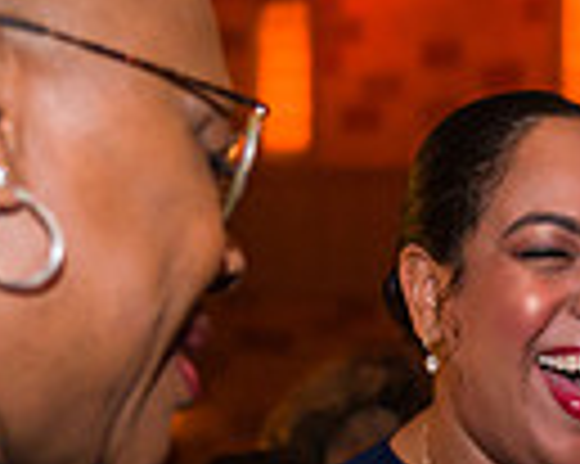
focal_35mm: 131
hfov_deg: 14.4
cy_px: 505
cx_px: 598
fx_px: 2247
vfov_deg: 11.6
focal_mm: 31
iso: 1600
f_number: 3.2
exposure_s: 1/200
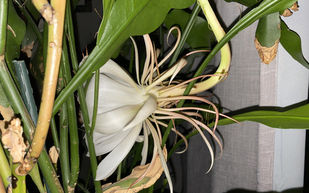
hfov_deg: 66.4
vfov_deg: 44.4
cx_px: 153
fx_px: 236
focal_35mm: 28
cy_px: 115
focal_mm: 4.25
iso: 32
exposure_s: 1/44
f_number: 1.8
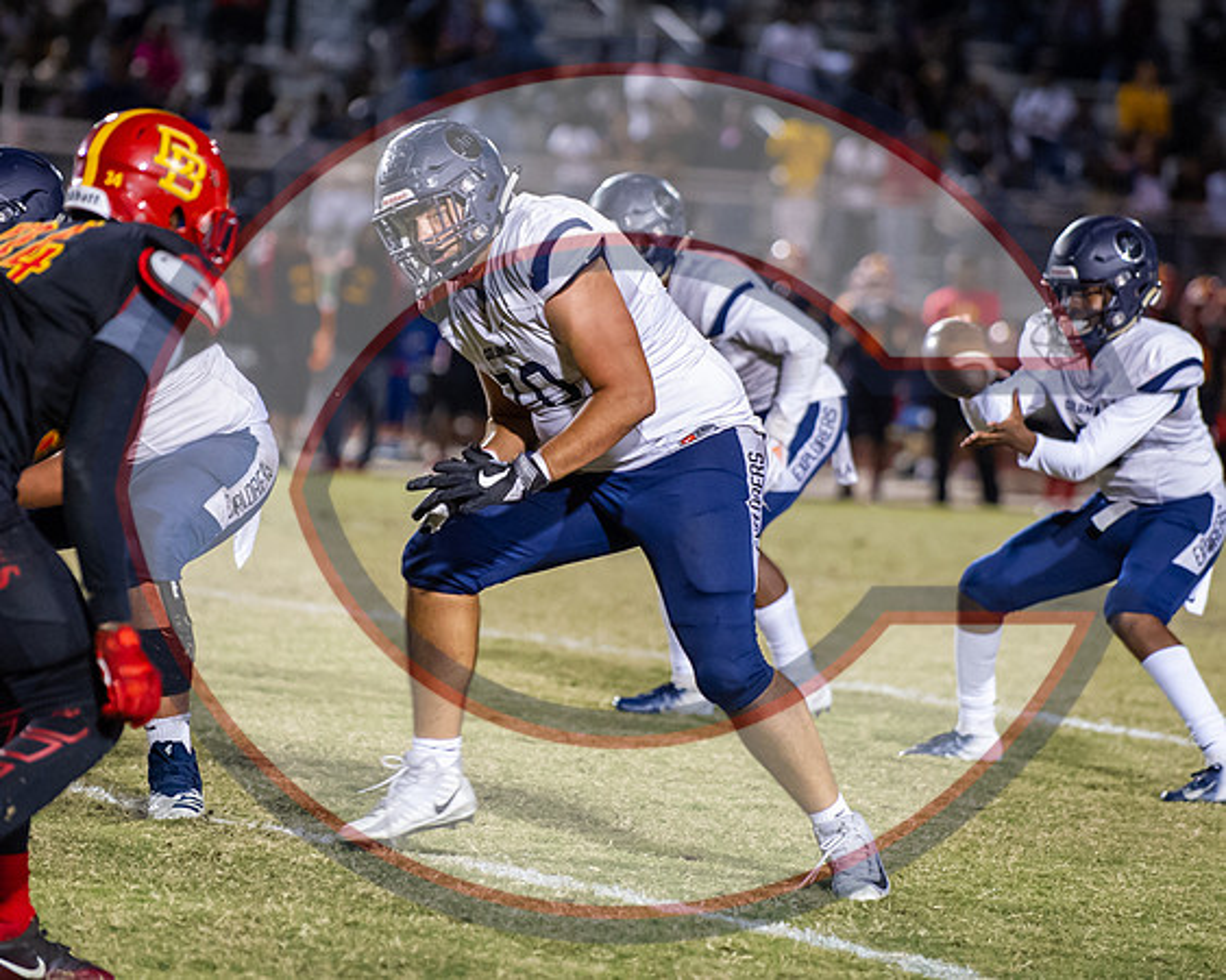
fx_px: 8937
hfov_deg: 7.8
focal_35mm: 246
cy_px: 404
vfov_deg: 6.3
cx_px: 588
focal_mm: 180
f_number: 3.2
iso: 5000
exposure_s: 1/500
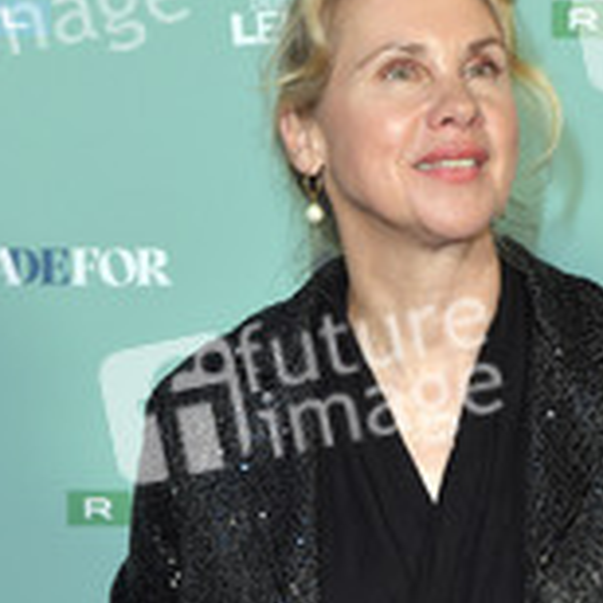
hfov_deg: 13.2
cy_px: 587
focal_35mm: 132
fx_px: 2601
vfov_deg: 13.1
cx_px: 415
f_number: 6.3
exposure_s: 1/250
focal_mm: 60
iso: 1600
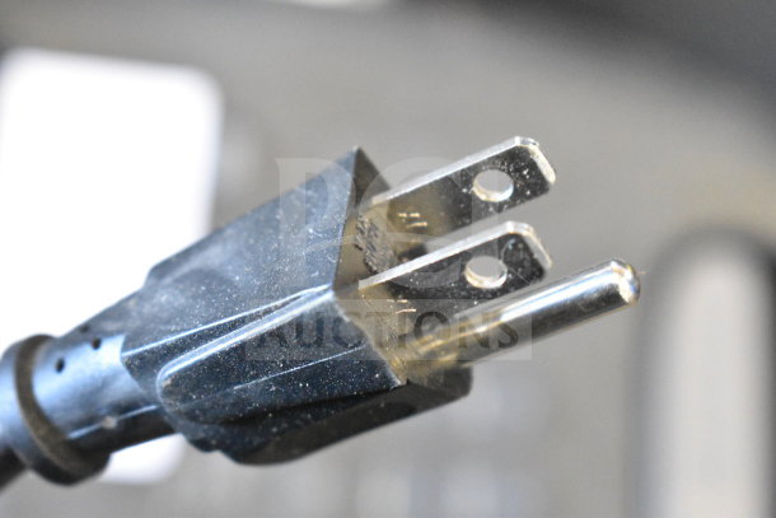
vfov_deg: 16.6
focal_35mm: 82
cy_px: 259
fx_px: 1779
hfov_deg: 24.6
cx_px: 388
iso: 11400
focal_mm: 55
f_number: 5.6
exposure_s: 1/100
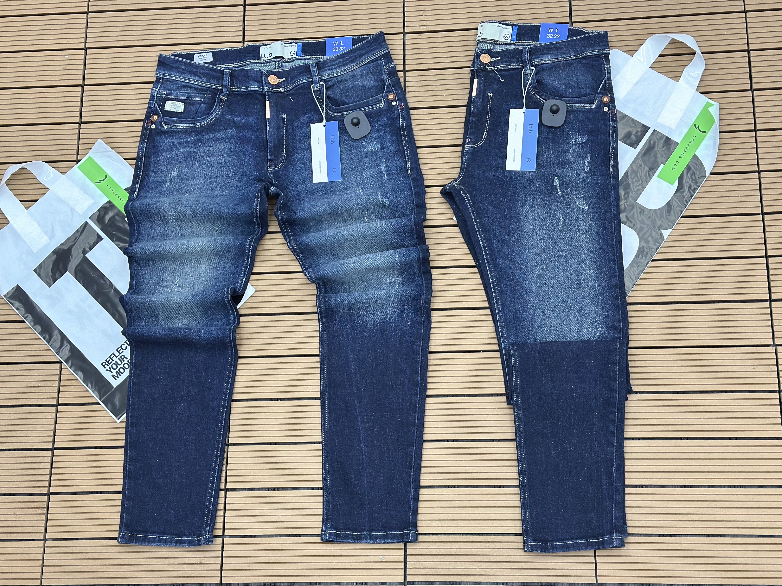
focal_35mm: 48
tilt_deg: -73.2
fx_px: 1084
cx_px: 391
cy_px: 293
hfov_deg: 39.7
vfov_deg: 30.3
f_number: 1.78
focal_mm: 6.86
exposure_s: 1/60
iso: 320
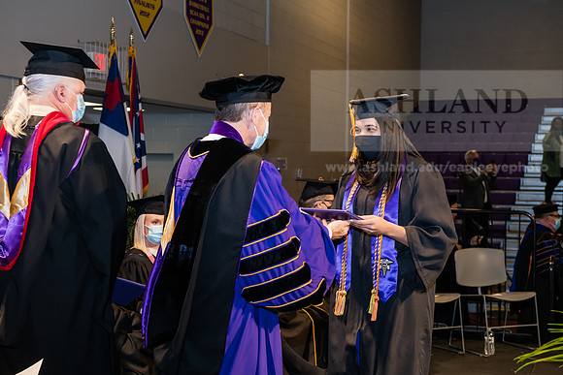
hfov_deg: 32.4
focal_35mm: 62
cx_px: 282
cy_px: 188
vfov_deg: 21.9
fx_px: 970
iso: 1600
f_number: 6.3
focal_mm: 62
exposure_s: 1/200
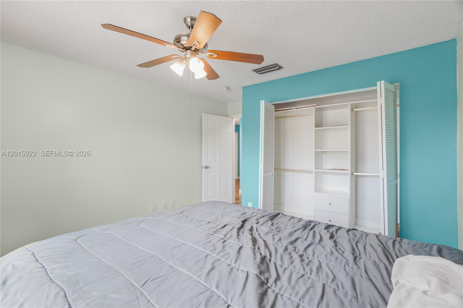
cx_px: 232
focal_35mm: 15
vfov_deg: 77.3
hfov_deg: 100.4
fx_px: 193
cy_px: 154
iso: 800
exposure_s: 1/30
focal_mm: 10
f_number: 7.1
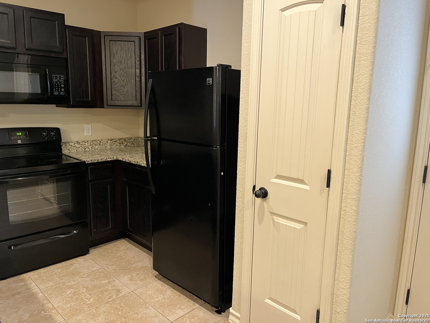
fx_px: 323
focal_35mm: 26
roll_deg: -1.4
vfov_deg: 53.1
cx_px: 215
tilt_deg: -7.8
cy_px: 162
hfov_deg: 67.3
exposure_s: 1/60
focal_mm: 5.1
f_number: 1.6
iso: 320
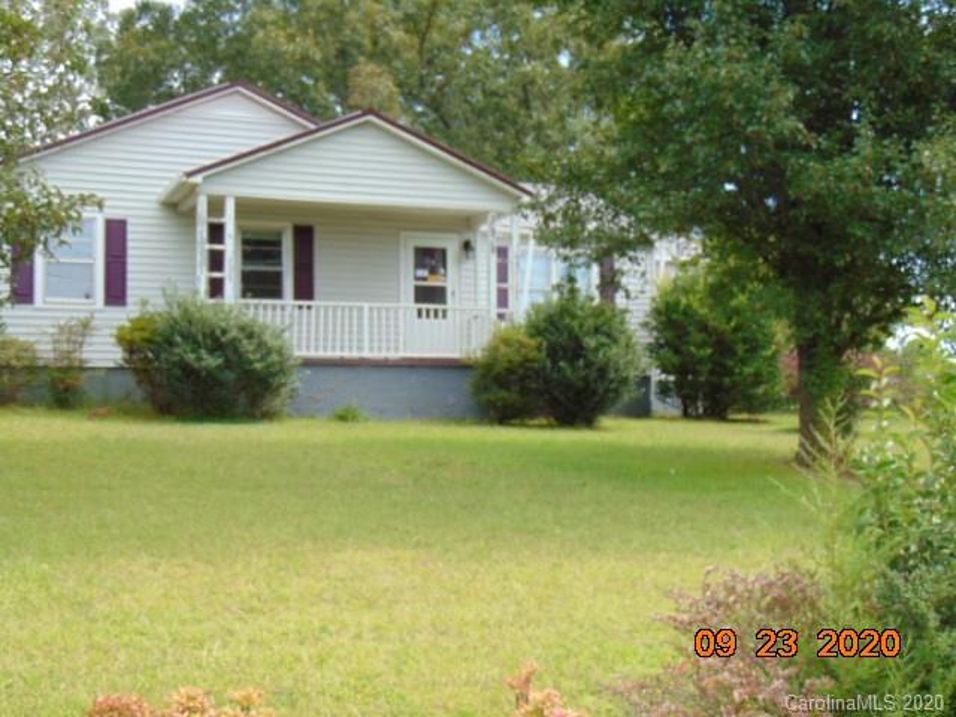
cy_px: 358
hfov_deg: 38.2
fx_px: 1381
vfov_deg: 29.1
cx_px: 478
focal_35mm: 50
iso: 80
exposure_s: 1/250
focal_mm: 9
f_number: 3.5
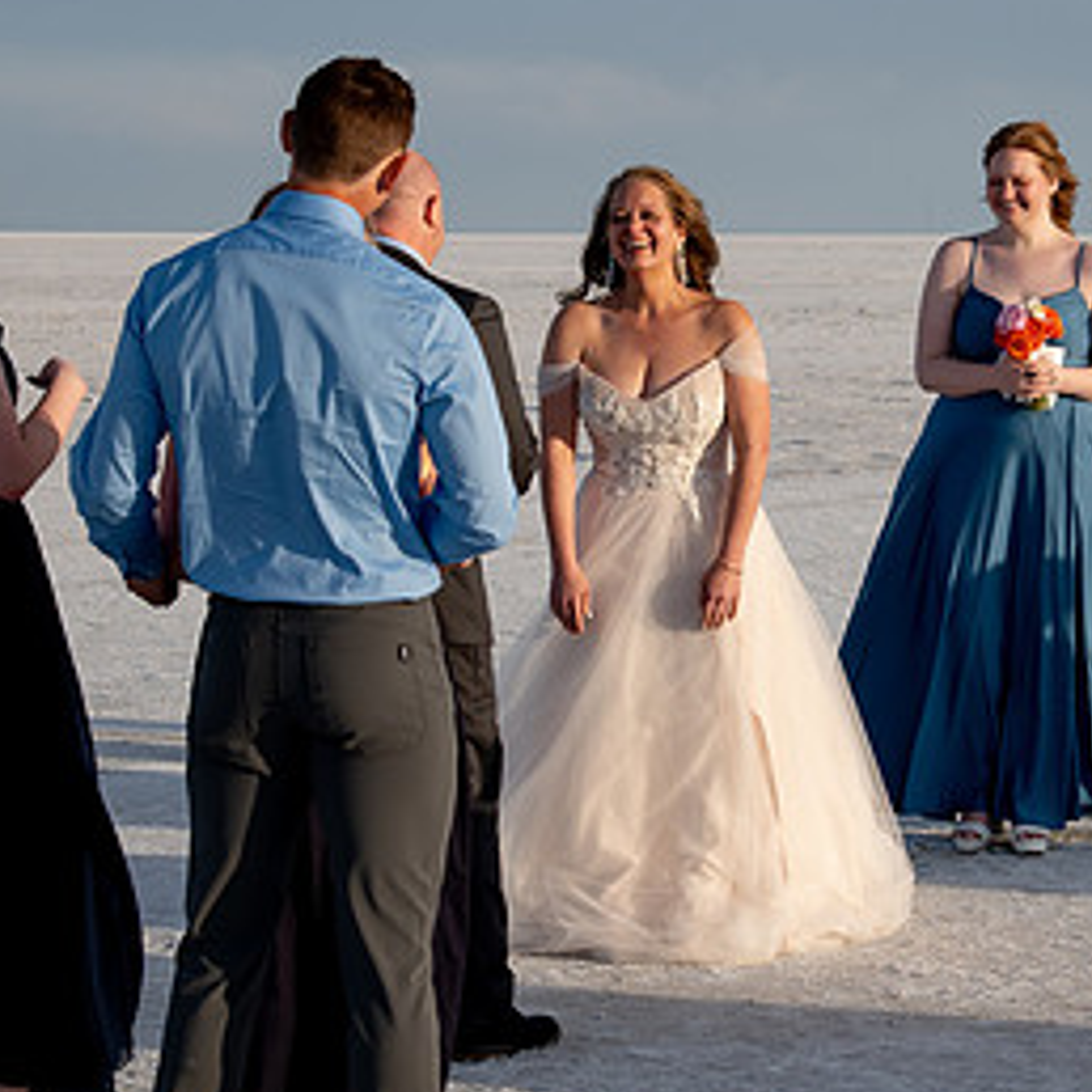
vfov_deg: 14.1
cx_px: 789
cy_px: 520
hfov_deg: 14.0
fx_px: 4426
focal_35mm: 124
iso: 200
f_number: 8
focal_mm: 52
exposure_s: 1/320
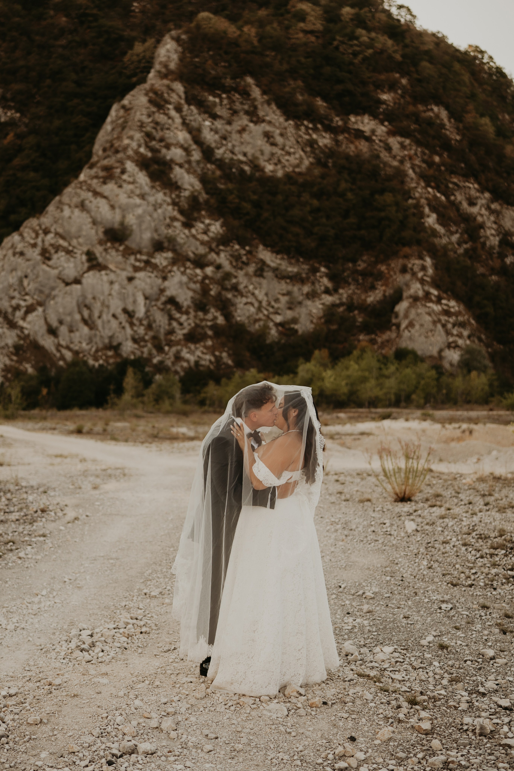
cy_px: 386
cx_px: 257
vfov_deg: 54.4
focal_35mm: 35
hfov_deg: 37.9
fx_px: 750
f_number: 1.8
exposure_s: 1/1000
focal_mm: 35
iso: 125
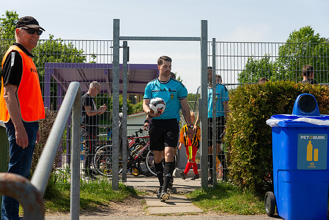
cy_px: 110
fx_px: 556
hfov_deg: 33.0
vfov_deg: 22.4
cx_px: 164
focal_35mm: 61
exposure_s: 1/1250
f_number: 5
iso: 220
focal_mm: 60
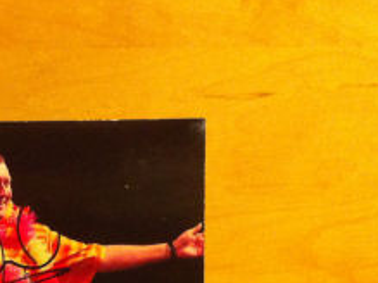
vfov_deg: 18.0
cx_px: 17
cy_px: 279
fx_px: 873
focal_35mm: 80
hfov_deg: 23.6
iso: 400
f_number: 2.8
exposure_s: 1/15
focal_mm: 3.85
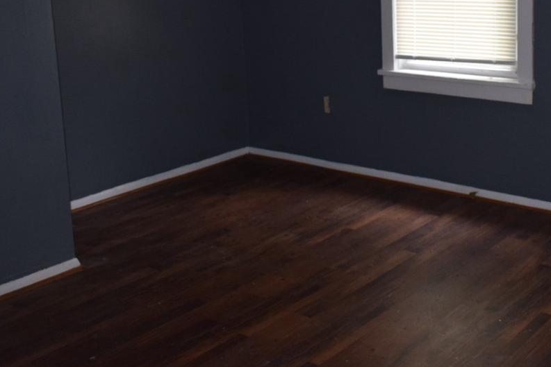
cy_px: 71
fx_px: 750
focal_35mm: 49
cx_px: 395
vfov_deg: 27.0
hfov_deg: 39.5
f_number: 3.5
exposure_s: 1/30
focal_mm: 18
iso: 1100
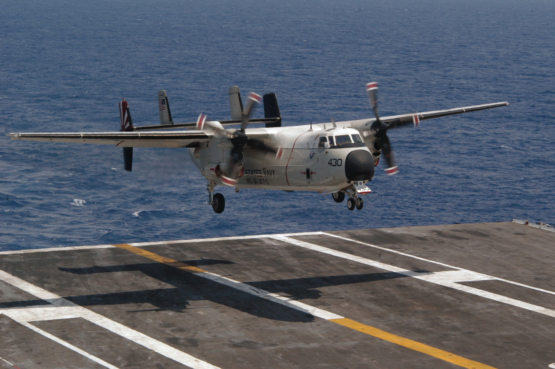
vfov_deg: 13.0
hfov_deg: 19.5
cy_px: 184
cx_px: 278
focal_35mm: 105
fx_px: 1617
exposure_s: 1/500
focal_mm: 70
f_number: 11
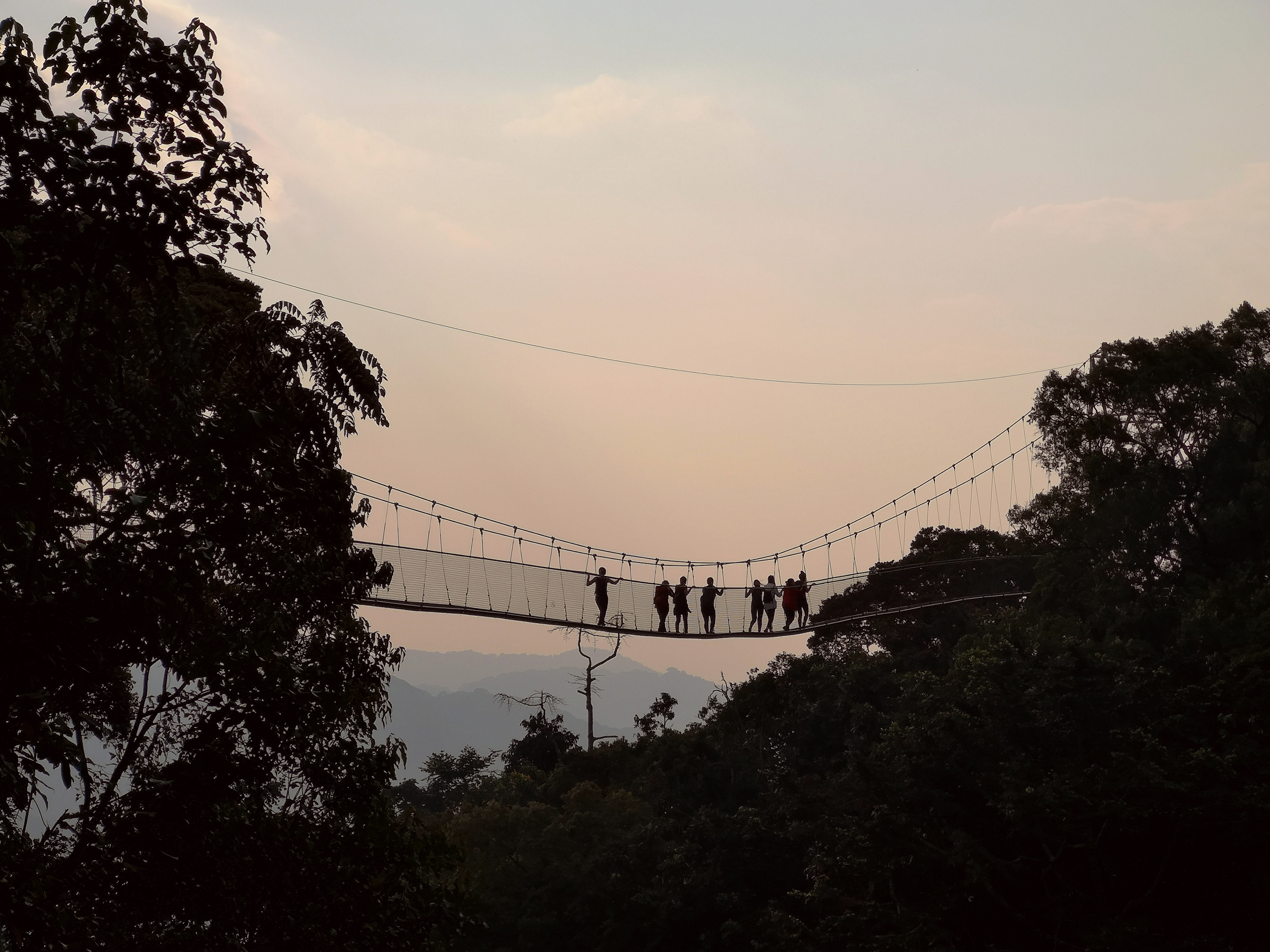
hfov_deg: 24.1
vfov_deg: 18.2
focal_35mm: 81
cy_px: 476
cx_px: 635
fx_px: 2972
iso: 50
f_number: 2.4
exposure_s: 1/2123
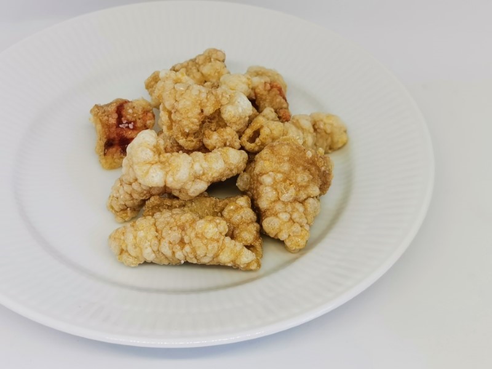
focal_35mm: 48
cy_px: 184
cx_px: 246
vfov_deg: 30.3
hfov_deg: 39.7
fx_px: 682
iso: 64
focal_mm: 5.56
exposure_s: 1/100
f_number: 1.6
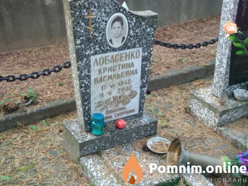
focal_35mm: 52
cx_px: 124
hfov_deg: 36.8
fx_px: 373
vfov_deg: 28.0
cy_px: 93
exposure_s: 1/30
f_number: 2.6
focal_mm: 5.99
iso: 1250
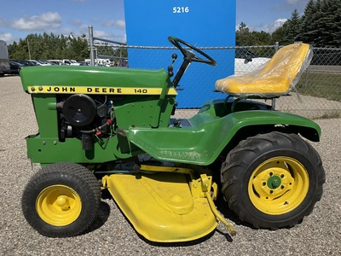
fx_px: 286
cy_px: 128
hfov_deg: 61.7
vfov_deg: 48.2
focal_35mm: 29
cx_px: 170
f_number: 1.8
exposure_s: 1/3125
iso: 25
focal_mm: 3
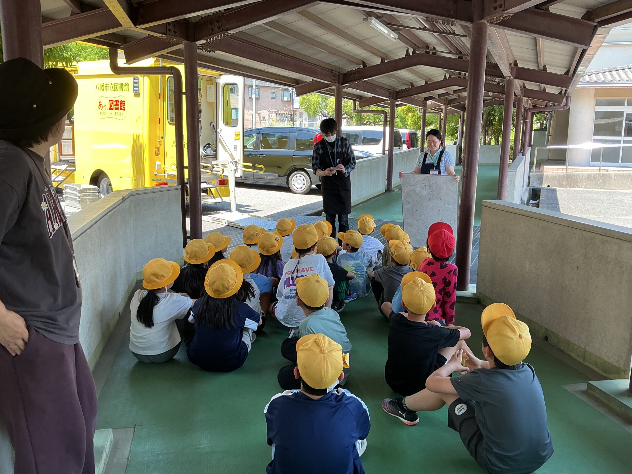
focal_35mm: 29
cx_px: 316
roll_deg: -0.8
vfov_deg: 48.2
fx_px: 529
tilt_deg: -10.8
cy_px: 237
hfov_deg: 61.7
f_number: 1.8
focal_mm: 3
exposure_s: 1/120
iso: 25
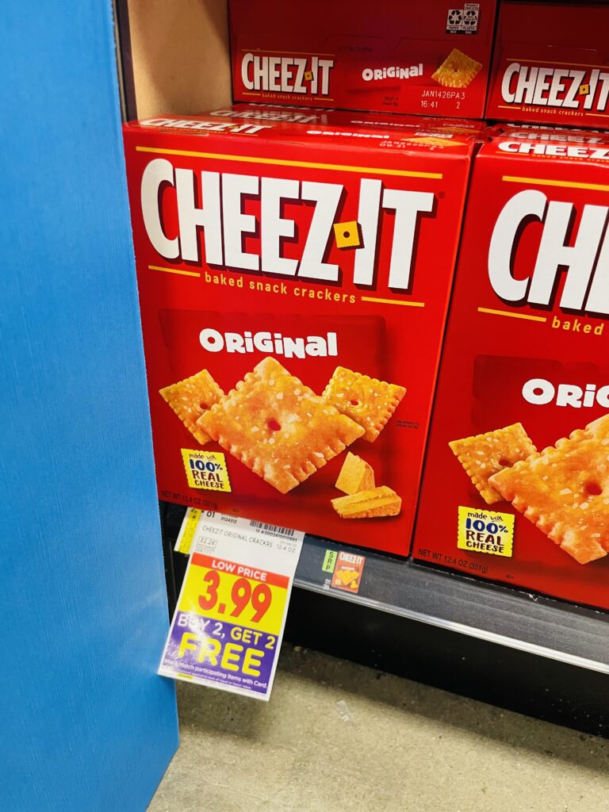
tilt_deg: -29.6
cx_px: 304
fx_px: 610
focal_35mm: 26
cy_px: 406
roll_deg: -2.7
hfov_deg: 53.1
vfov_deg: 67.3
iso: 250
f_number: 1.6
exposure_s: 1/60
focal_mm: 4.2
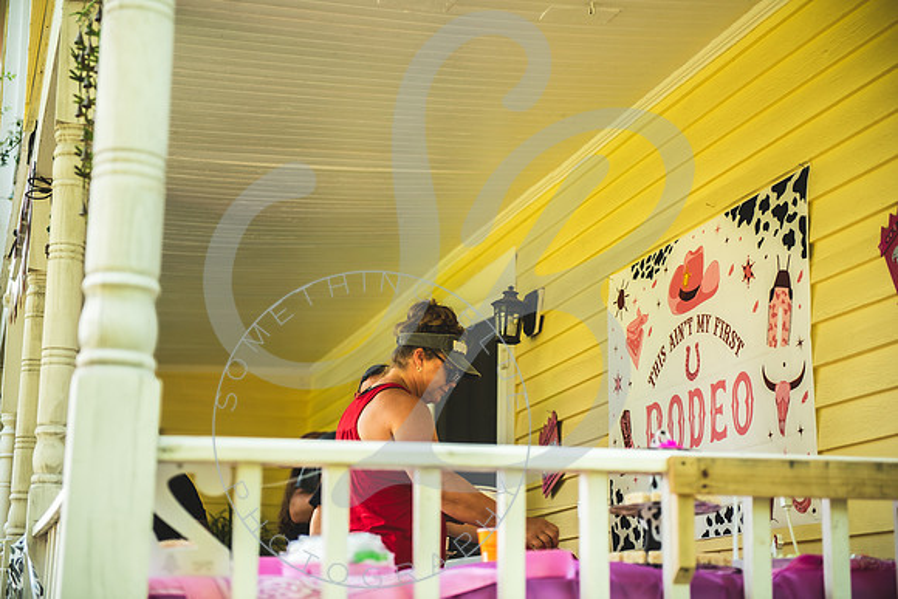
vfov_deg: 19.5
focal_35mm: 70
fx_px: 1746
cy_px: 300
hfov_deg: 28.8
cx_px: 449
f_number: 2.8
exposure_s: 1/125
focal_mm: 70
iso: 200
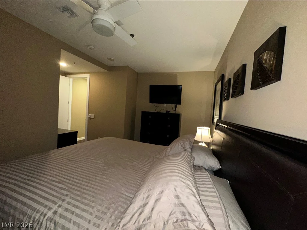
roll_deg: -4.1
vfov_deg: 85.7
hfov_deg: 102.1
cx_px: 154
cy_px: 115
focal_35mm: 14
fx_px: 124
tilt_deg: -2.7
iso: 200
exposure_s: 1/60
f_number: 2.2
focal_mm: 2.22
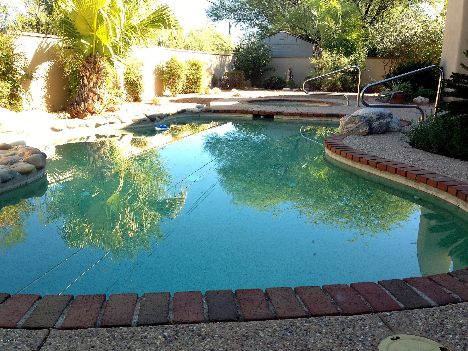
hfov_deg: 55.4
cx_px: 234
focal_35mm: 33
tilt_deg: -12.8
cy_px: 176
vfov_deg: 42.9
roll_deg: -1.8
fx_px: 446
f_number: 2.4
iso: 50
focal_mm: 4.12
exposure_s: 1/176
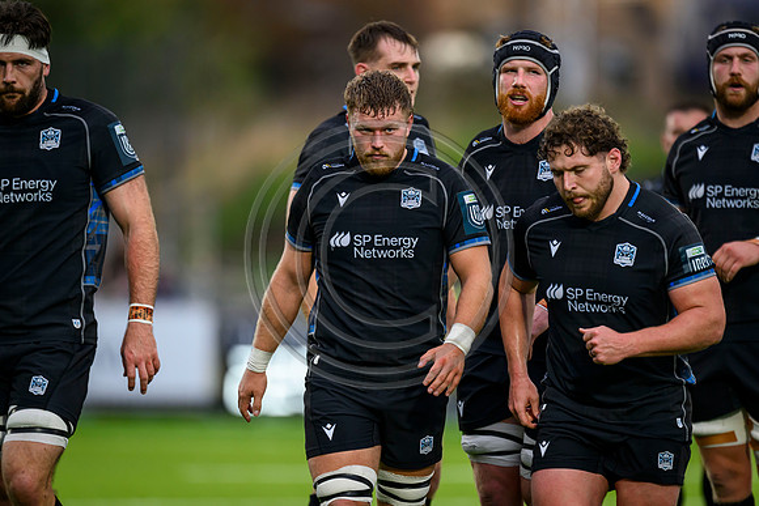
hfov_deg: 3.7
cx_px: 380
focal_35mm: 560
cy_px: 253
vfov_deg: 2.5
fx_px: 11809
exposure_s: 1/1250
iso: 1600
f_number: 4
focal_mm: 560
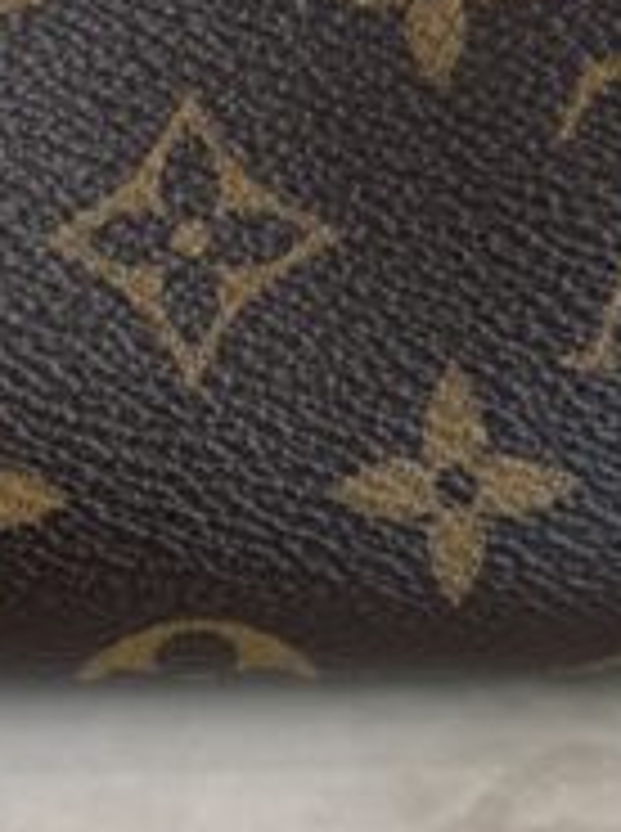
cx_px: 153
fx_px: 2496
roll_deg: +0.3
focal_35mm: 104
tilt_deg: -27.5
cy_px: 112
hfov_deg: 14.1
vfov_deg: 18.7
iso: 64
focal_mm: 6.76
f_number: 1.78
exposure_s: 1/120
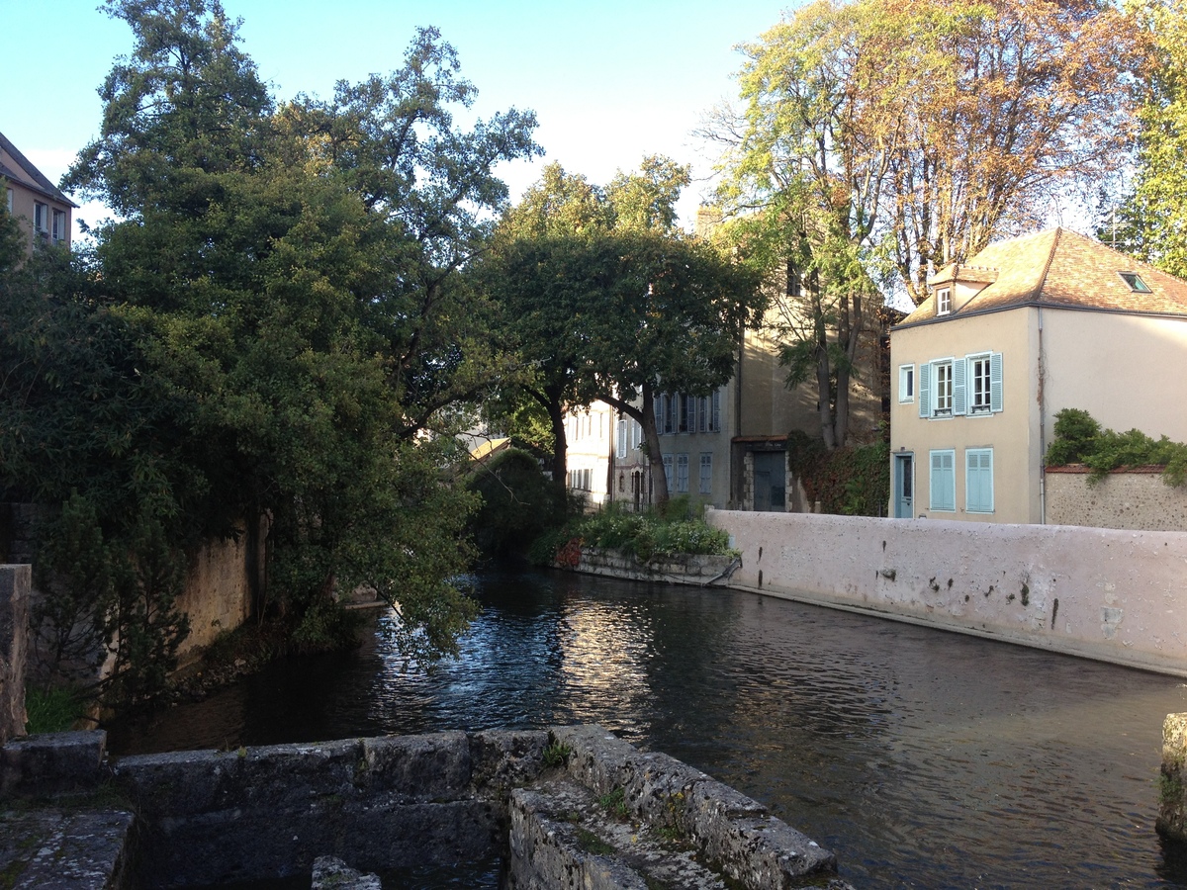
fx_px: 1200
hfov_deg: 52.6
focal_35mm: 35
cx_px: 594
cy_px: 445
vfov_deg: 40.7
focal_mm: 4.28
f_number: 2.4
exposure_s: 1/250
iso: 50
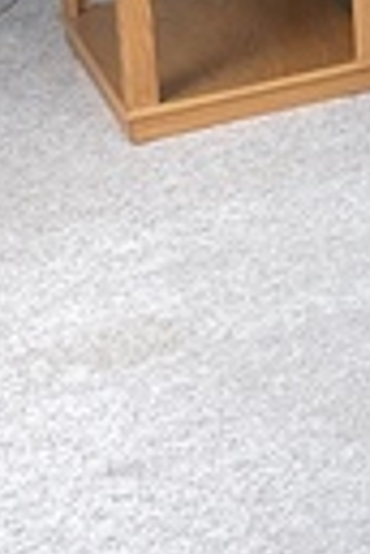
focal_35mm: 140
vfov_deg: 13.4
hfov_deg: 9.0
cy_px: -387
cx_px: 841
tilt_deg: -9.3
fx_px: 2158
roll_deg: +2.2
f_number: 1.6
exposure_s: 1/121
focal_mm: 4.2
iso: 80
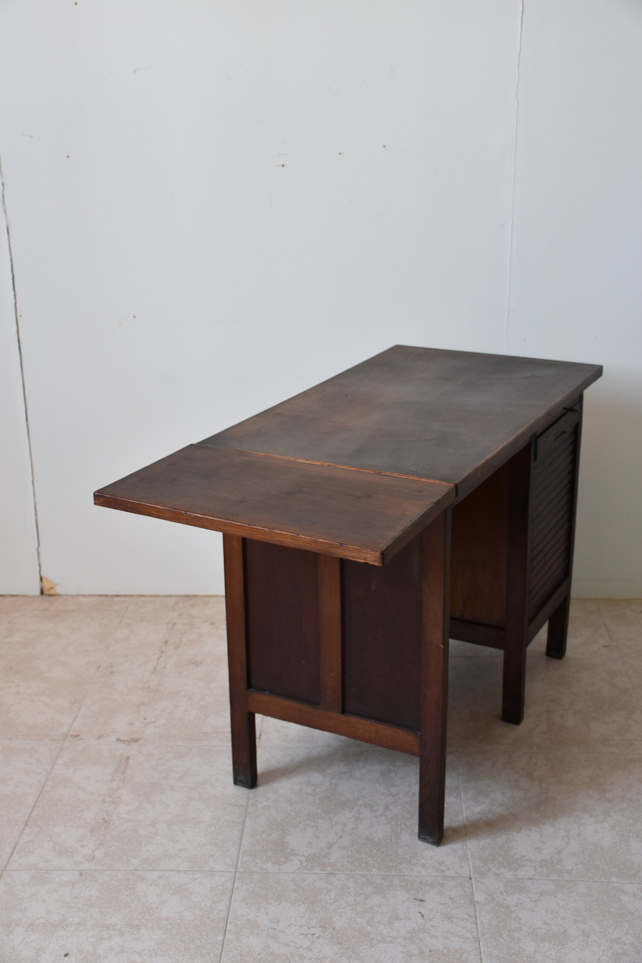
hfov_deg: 29.9
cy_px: 482
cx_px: 321
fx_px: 1203
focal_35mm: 45
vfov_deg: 43.6
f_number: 4.5
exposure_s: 1/80
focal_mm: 30
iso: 800
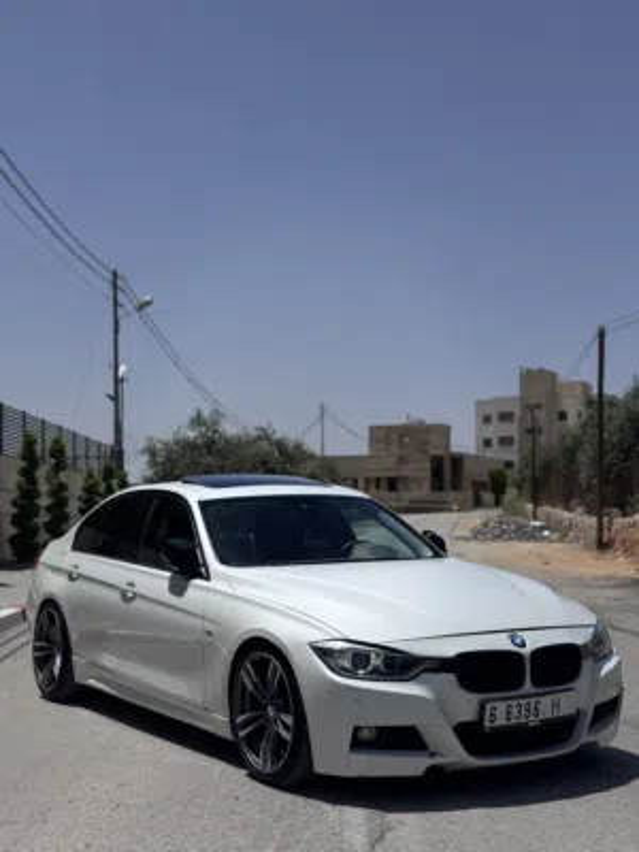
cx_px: 320
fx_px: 1181
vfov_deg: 39.7
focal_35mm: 48
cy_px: 426
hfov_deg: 30.3
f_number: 1.78
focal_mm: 6.76
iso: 80
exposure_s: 1/15385
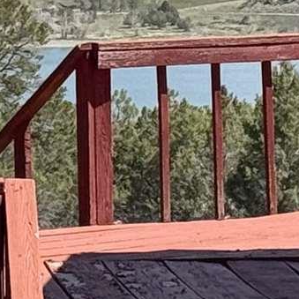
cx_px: 279
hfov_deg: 4.5
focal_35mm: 385
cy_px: -86
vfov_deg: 4.5
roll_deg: -0.2
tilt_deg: -0.2
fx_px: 3762
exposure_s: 1/4098
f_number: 1.78
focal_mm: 6.76
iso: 64
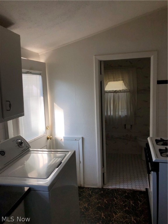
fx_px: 181
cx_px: 84
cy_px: 112
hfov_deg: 49.7
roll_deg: +1.9
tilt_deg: -7.3
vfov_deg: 63.4
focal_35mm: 28
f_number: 1.8
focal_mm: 4
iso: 20
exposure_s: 1/239
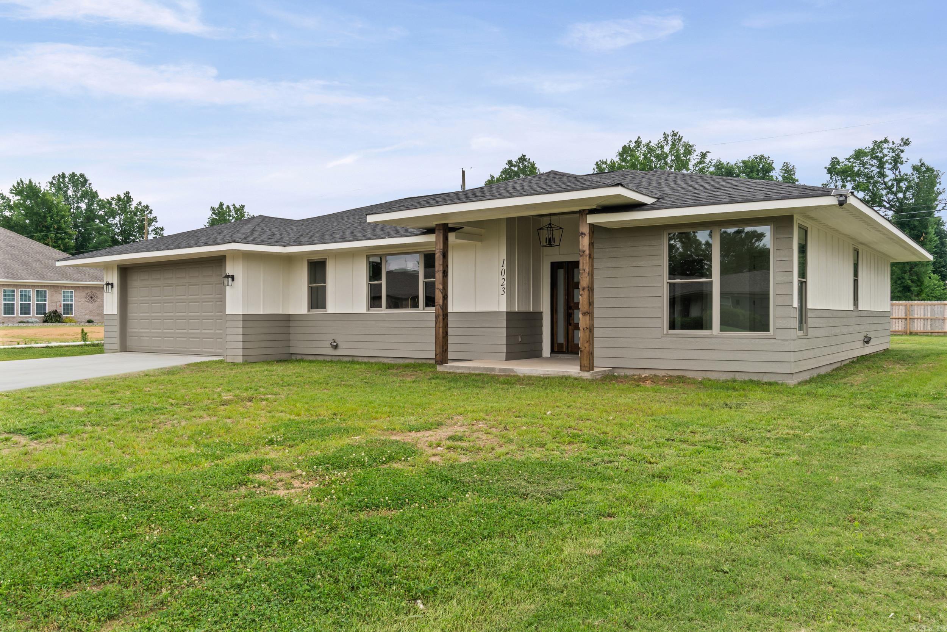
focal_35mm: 27
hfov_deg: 67.4
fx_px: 710
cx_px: 474
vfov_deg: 48.0
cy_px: 316
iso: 250
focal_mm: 18
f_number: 9
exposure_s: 1/100
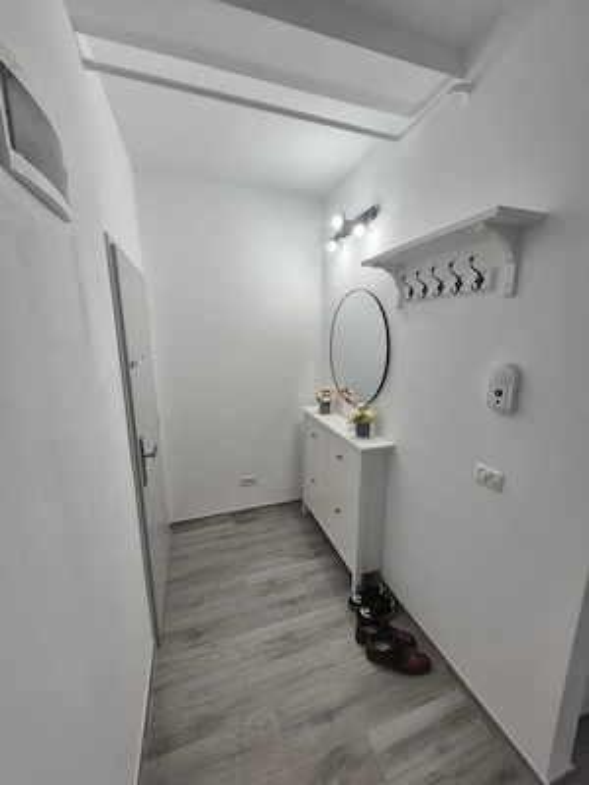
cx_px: 294
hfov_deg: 89.9
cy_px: 392
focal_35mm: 13
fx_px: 295
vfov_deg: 106.2
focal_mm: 1.74
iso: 64
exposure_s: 1/50
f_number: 2.2
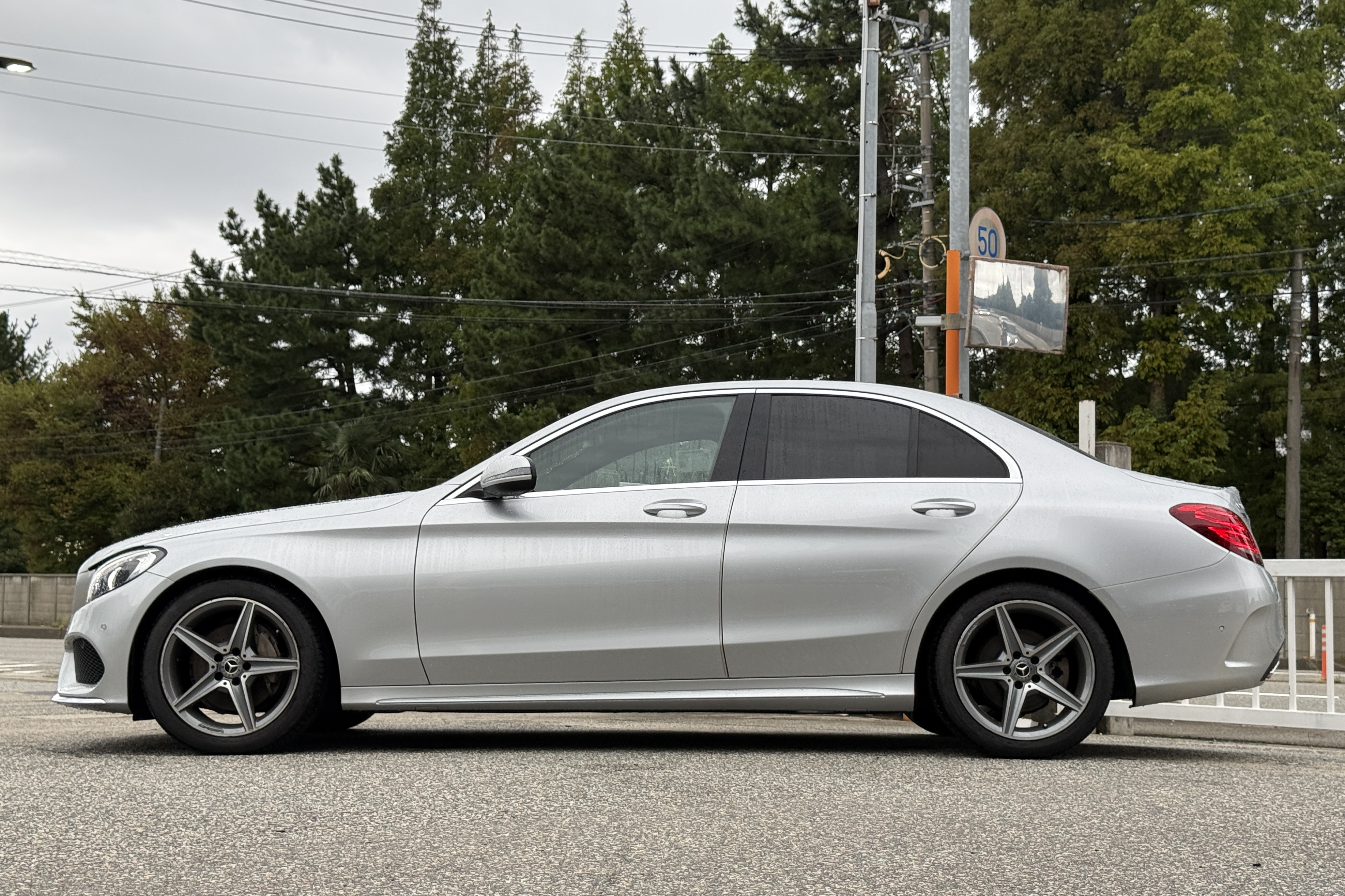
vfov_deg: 26.5
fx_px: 1905
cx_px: 663
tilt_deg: +3.8
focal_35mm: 51
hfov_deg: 38.9
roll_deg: -0.5
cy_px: 497
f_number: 1.78
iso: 100
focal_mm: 6.76
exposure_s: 1/110
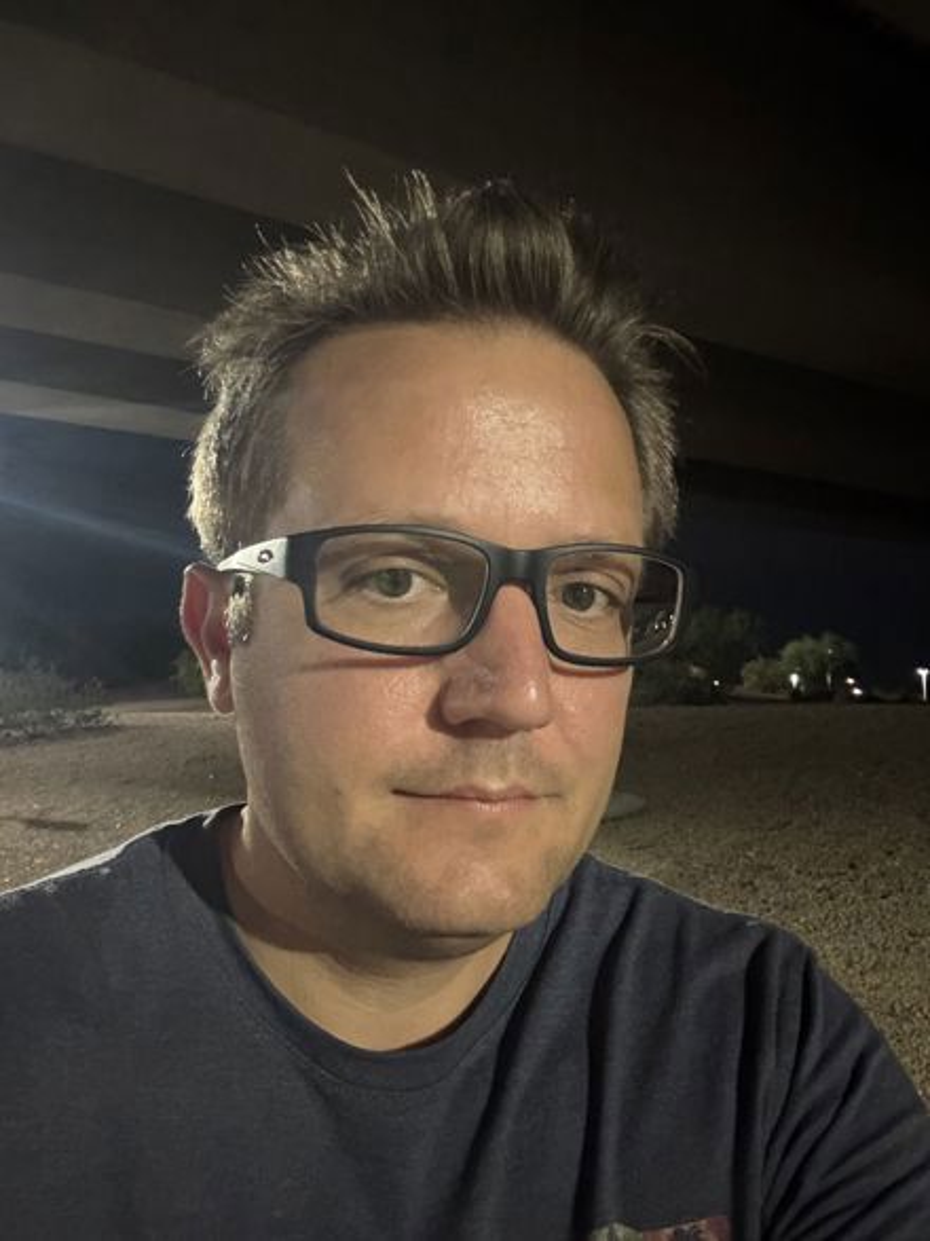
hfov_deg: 46.8
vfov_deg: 60.0
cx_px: 465
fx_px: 1075
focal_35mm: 30
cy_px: 620
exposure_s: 1/15
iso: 800
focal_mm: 2.69
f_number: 1.9
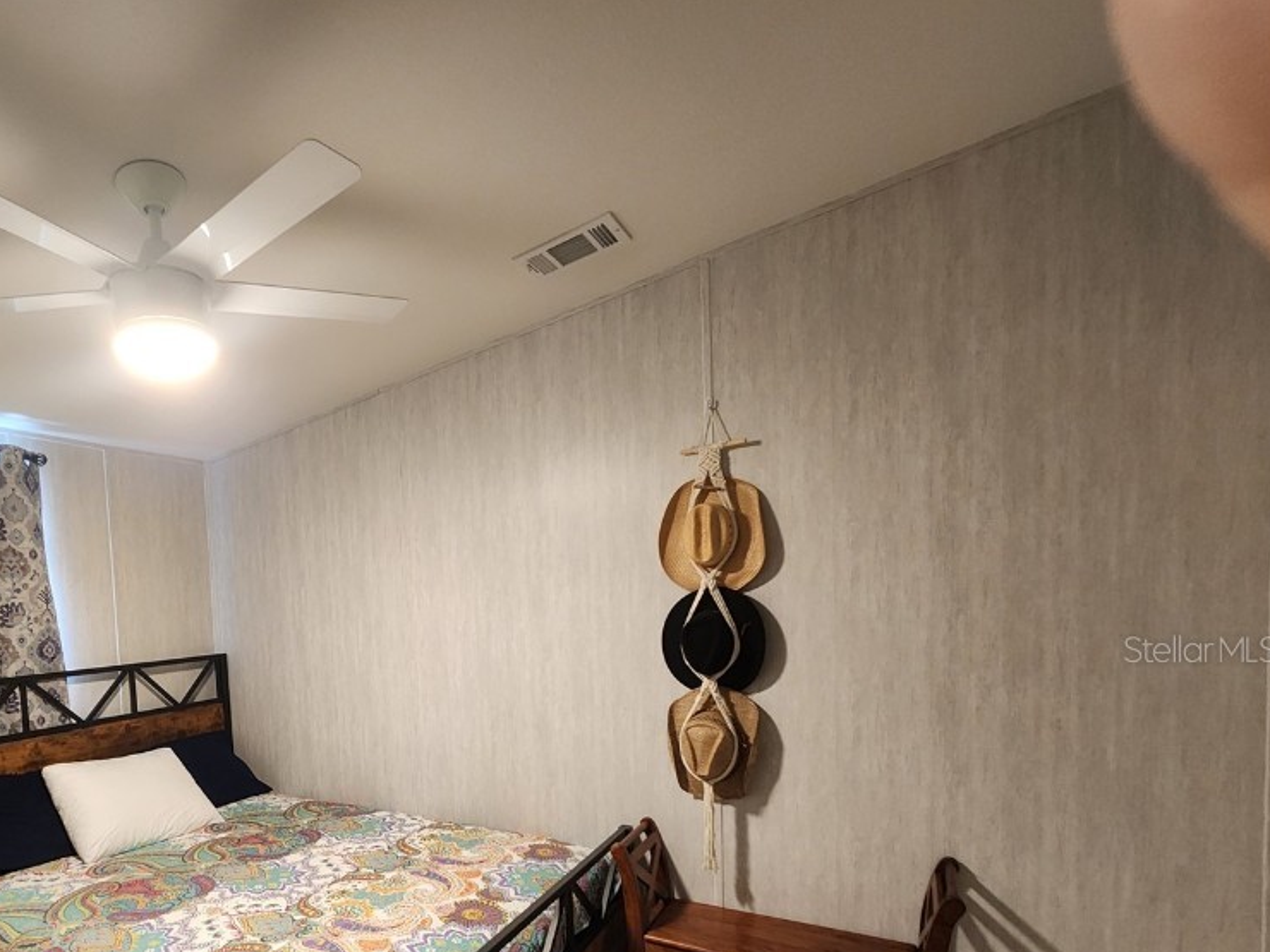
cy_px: 648
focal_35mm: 18
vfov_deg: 69.2
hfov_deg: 84.2
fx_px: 660
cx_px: 407
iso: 320
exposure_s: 1/30
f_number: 2.2
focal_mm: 2.2
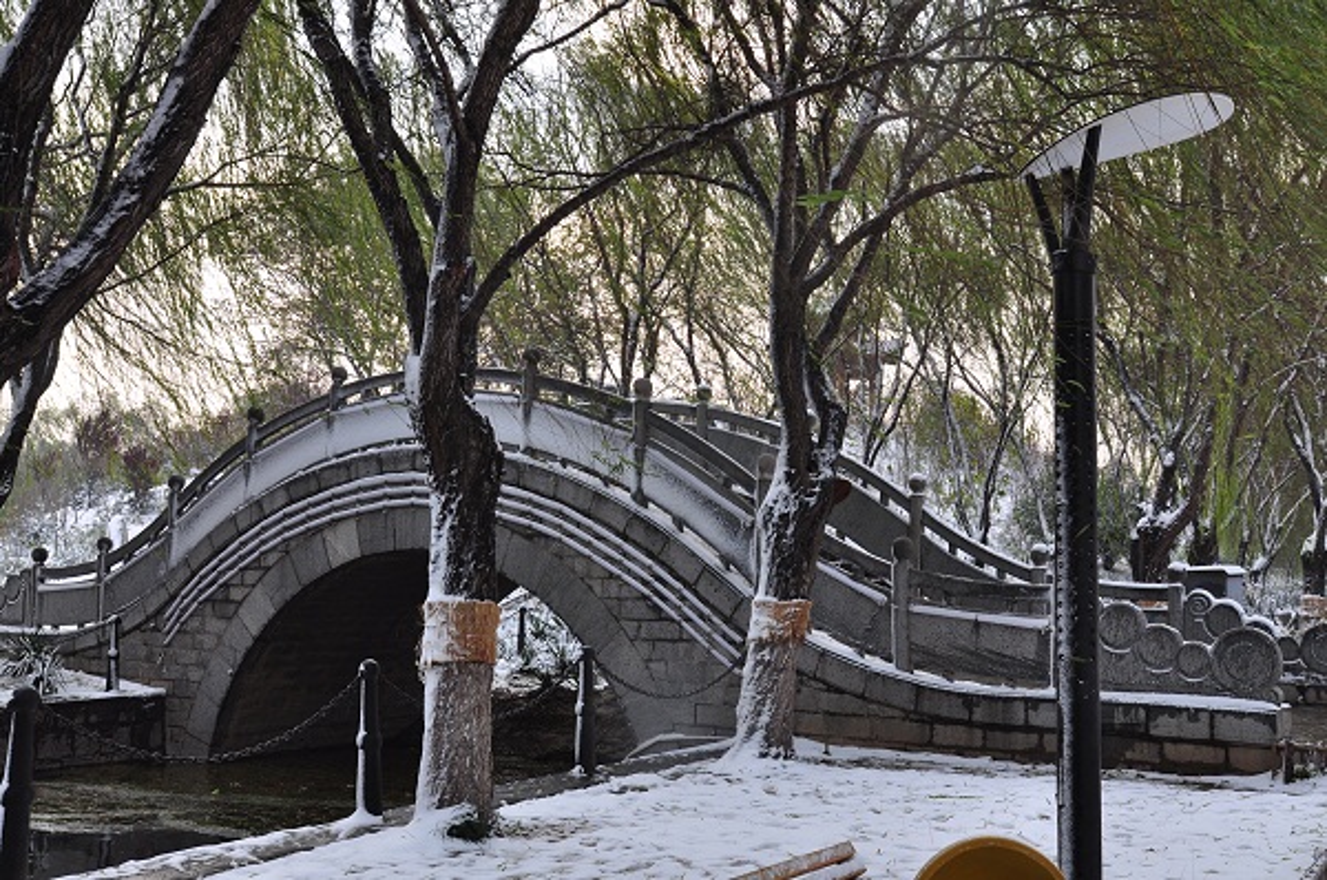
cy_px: 440
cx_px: 664
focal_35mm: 38
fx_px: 1380
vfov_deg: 35.4
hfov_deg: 51.4
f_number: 7.1
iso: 200
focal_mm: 25
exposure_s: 1/200
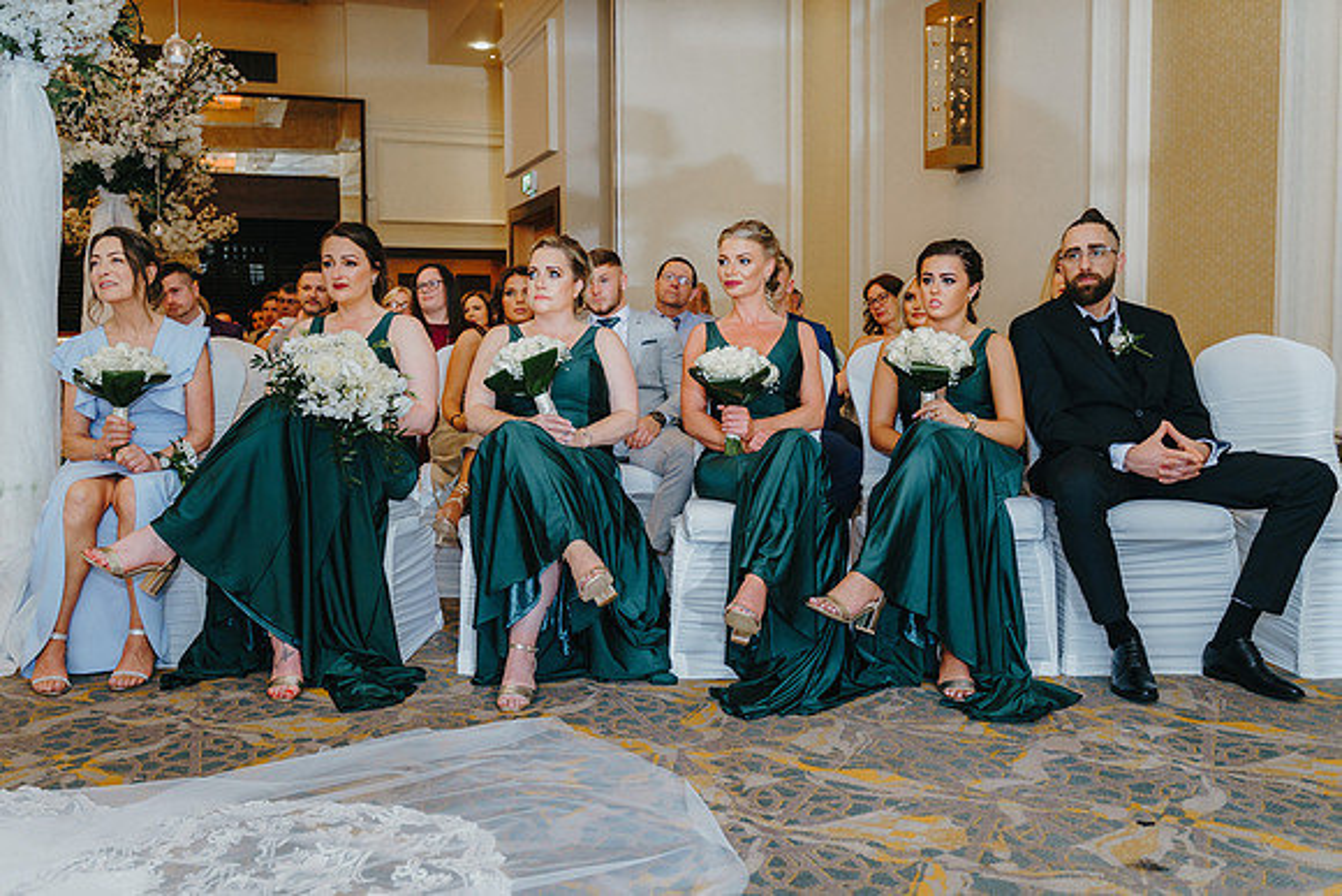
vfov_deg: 40.9
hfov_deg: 58.3
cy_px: 443
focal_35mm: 32
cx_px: 624
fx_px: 1201
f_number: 3.2
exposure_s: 1/250
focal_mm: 28
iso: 1250
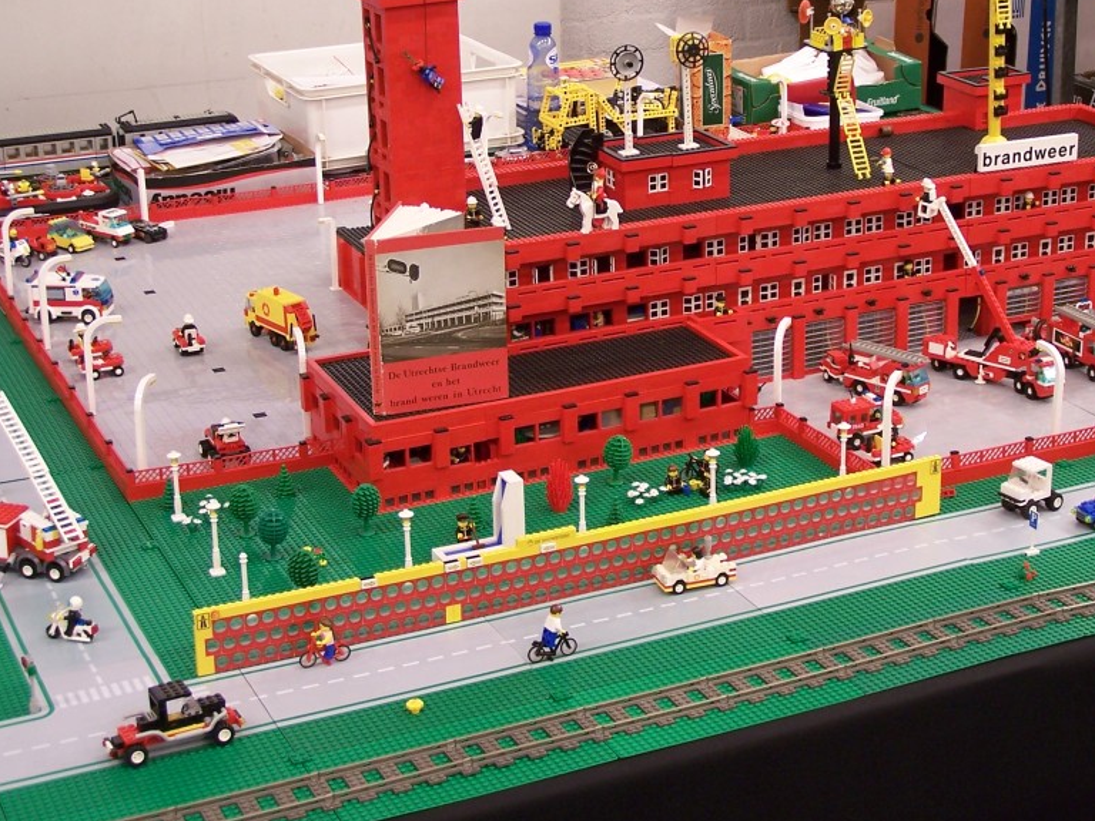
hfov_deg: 28.5
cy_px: 306
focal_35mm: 68
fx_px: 2151
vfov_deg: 21.6
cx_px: 682
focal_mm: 8.5
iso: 80
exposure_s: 1/3
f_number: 3
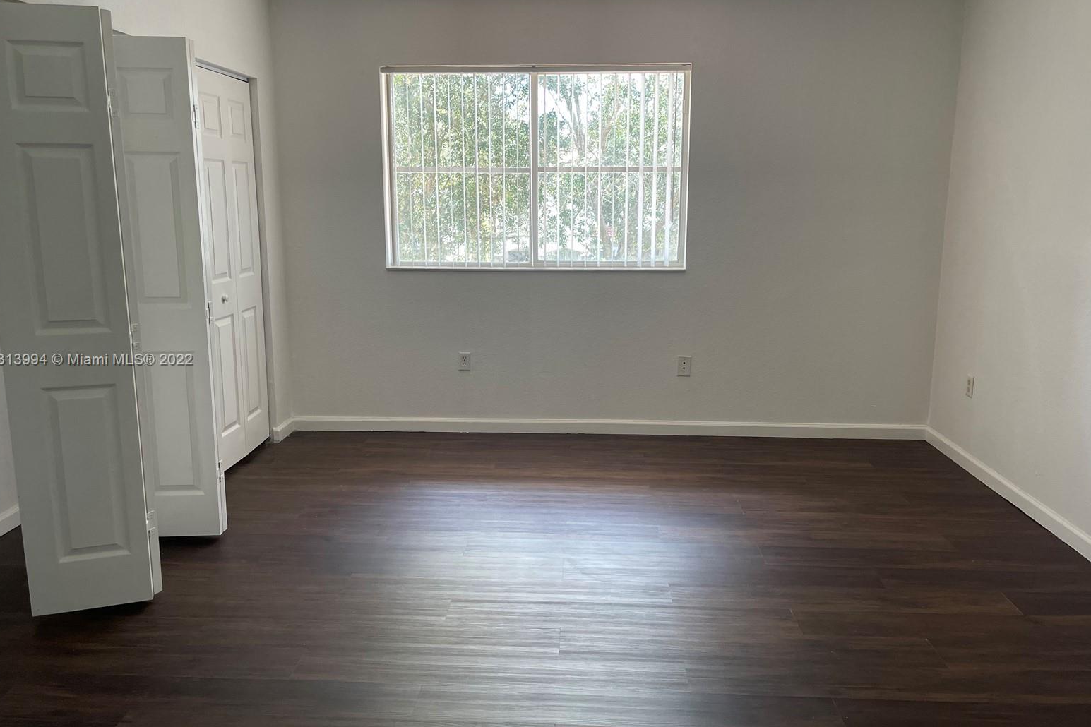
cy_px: 361
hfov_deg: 65.5
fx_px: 848
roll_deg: +0.6
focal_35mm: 28
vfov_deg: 46.4
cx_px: 532
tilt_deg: -10.6
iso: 125
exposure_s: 1/120
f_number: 1.6
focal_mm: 5.1
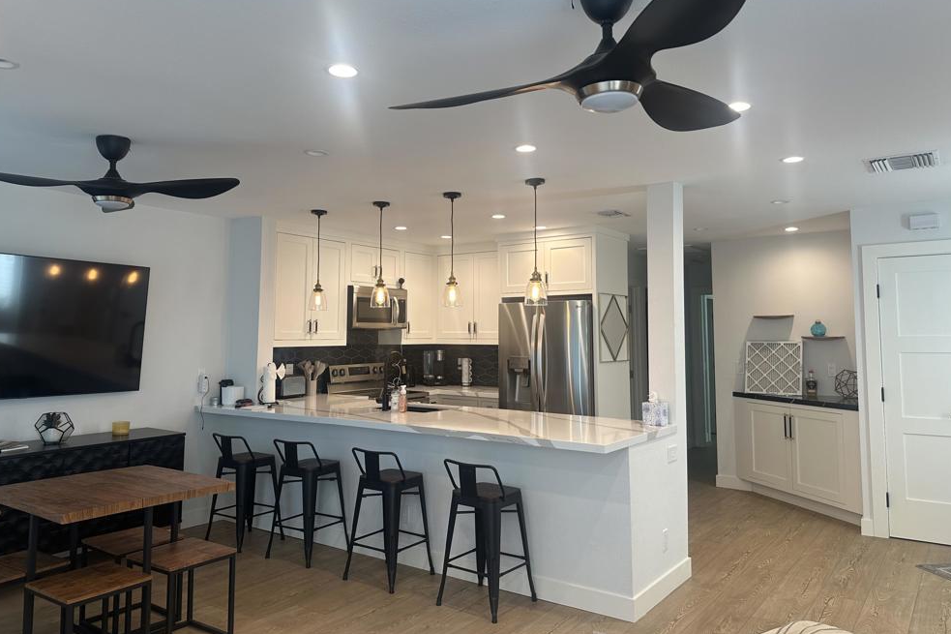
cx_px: 468
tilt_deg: +5.4
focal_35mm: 26
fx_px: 687
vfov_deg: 49.4
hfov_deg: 69.4
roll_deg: +0.0
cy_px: 281
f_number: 1.78
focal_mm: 6.86
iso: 80
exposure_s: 1/120
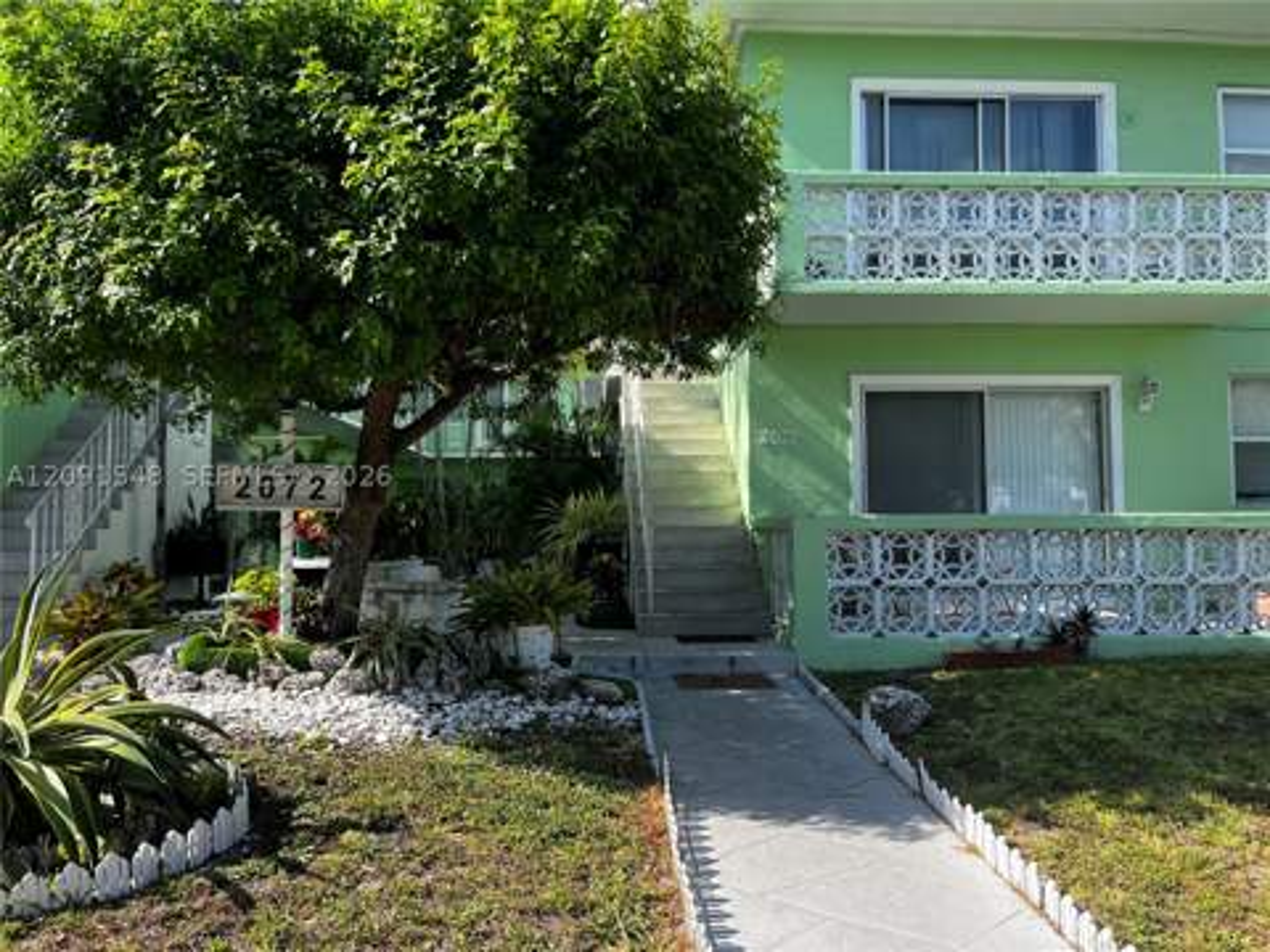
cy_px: 476
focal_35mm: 26
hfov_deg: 67.3
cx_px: 635
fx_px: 954
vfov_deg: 53.1
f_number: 1.5
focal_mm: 5.7
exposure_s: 1/1361
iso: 50
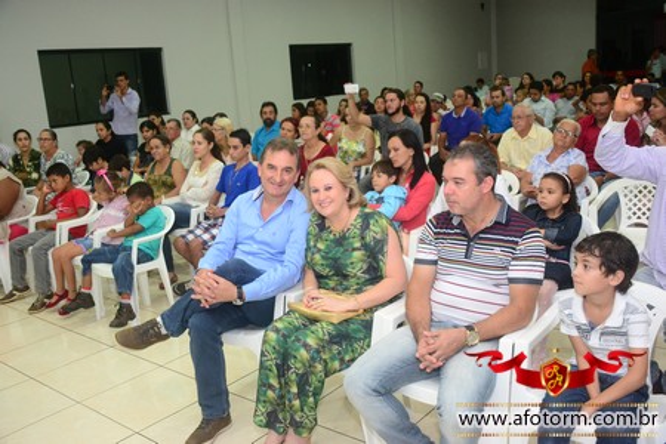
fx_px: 666
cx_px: 333
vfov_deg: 36.9
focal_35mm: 36
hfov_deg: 53.1
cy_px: 222
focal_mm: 24
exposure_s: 1/60
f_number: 3.8
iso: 1600
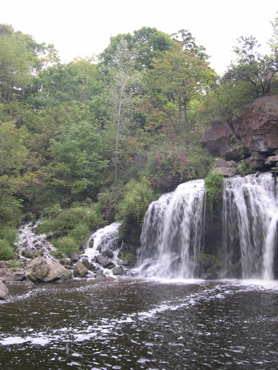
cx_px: 139
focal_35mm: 38
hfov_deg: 37.7
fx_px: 407
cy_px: 185
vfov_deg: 49.0
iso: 100
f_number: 2.8
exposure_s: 1/27.4
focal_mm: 8
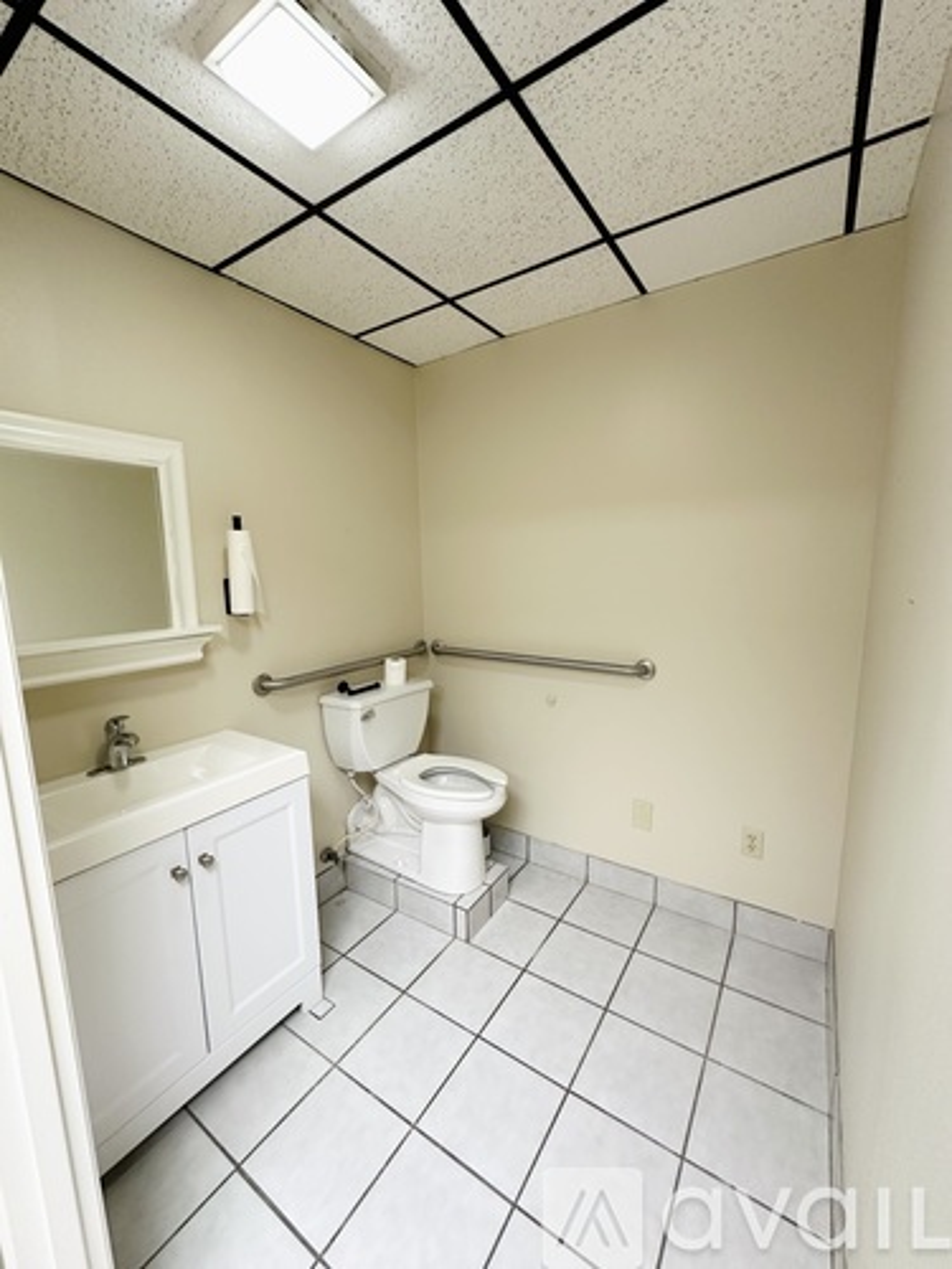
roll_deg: -0.4
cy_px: 634
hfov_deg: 85.7
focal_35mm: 14
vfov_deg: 102.1
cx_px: 476
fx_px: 513
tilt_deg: -7.9
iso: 160
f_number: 2.2
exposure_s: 1/60
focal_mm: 2.22
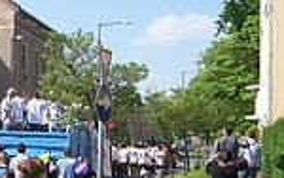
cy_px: 163
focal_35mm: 96
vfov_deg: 13.5
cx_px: -85
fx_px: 744
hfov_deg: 19.9
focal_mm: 5.6
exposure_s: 1/350
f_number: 5.6
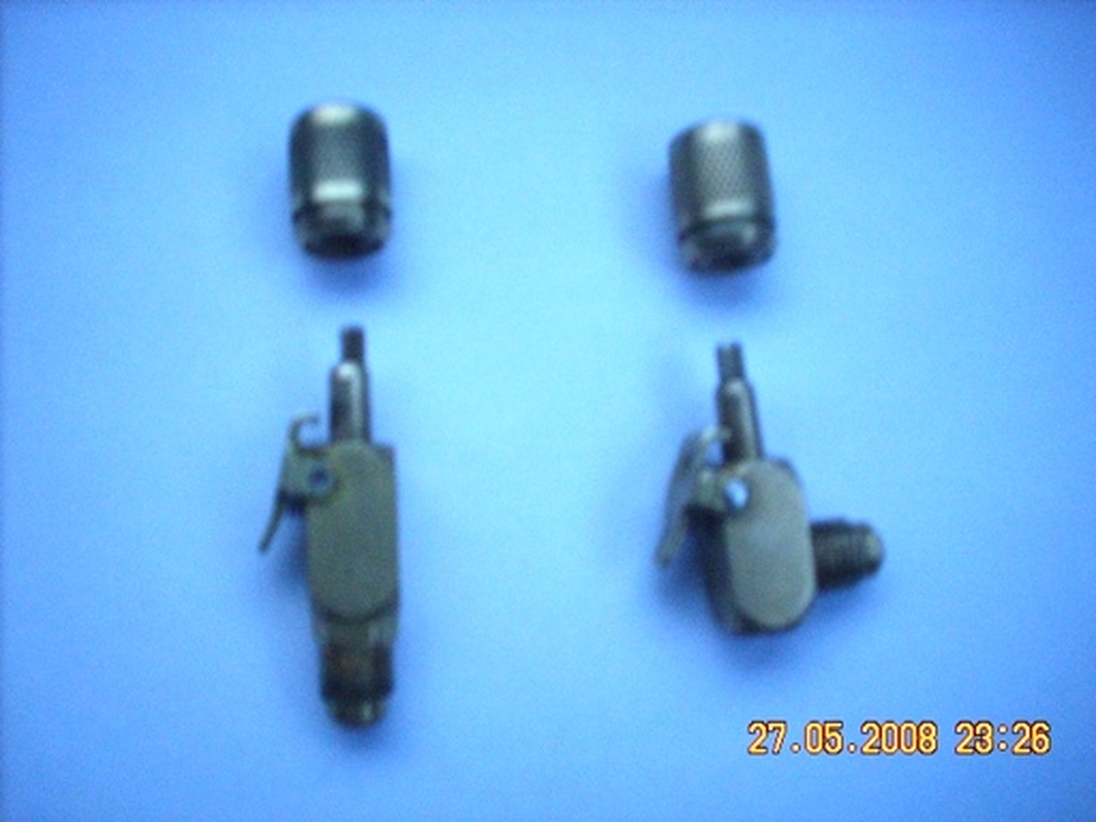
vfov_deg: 38.7
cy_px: 411
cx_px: 548
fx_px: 1171
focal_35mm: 37
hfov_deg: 50.1
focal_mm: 6.2
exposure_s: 1/6.2
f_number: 2.8
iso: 200
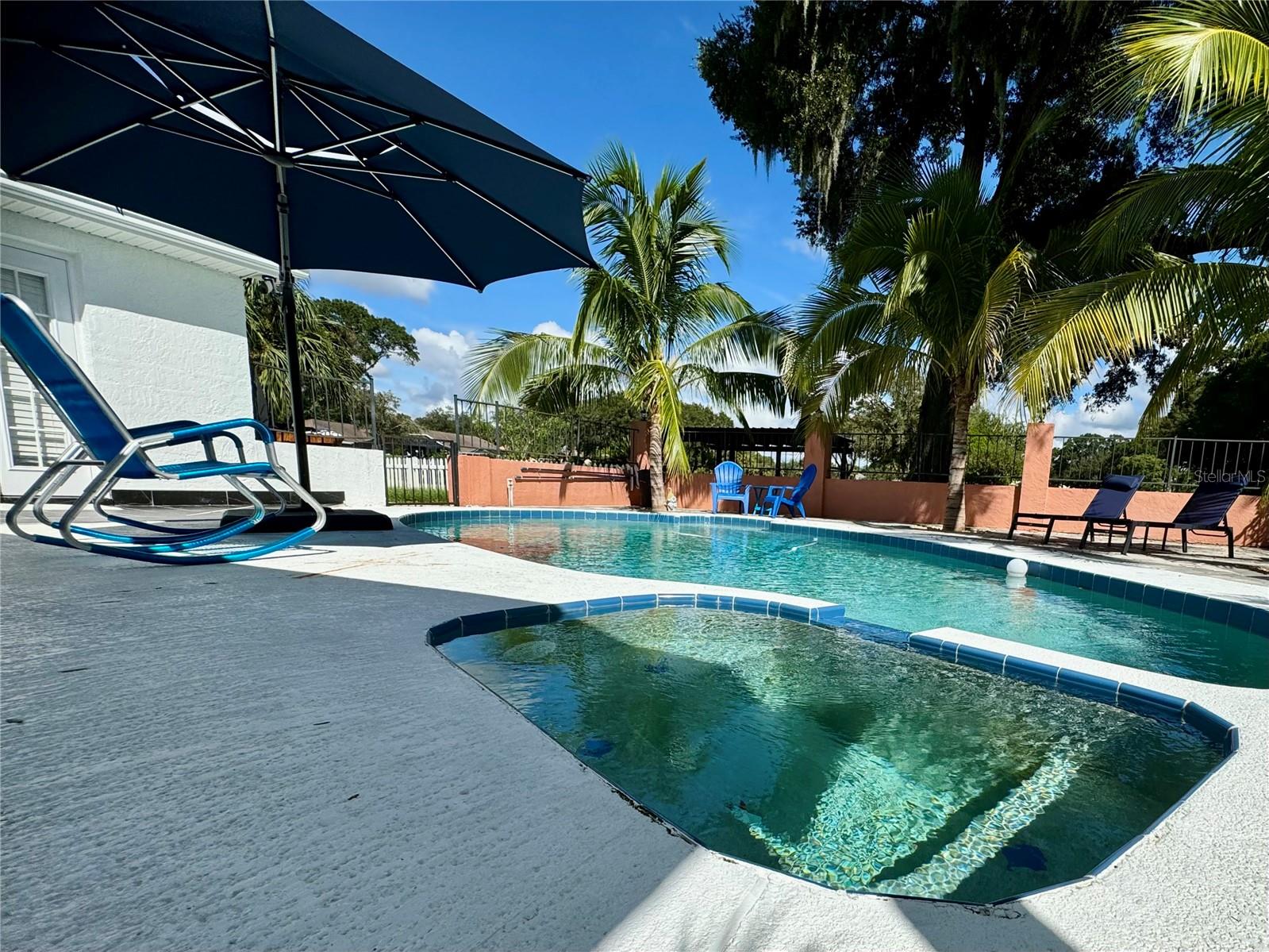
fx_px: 513
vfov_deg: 85.7
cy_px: 476
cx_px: 634
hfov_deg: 102.1
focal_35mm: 14
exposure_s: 1/2083
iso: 50
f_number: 2.2
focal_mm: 2.22
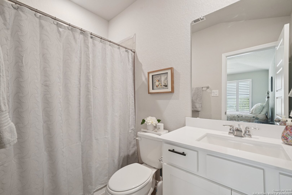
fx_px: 122
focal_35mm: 15
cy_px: 98
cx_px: 146
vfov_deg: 77.3
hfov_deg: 100.4
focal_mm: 15
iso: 400
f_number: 7.1
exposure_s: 1/15
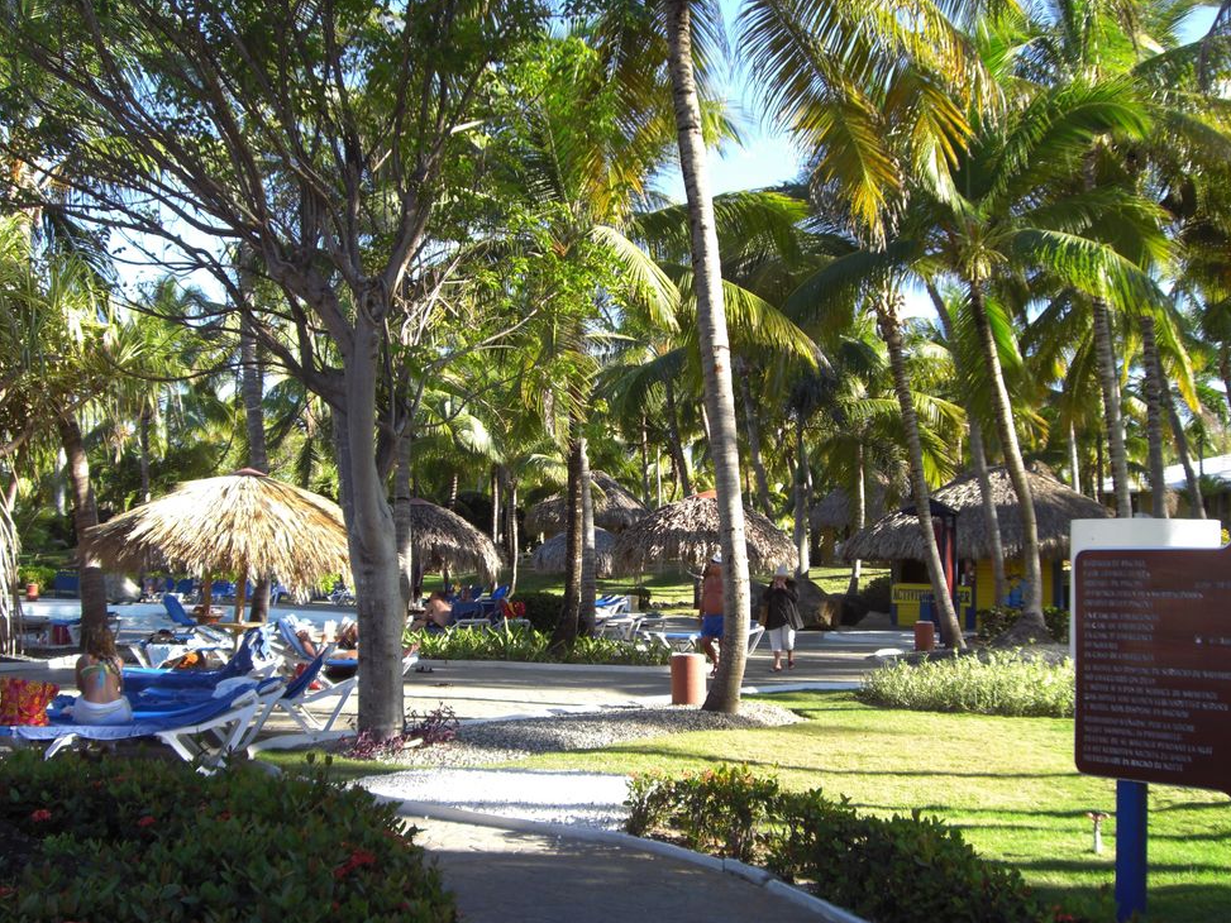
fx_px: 1423
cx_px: 646
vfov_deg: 36.0
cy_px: 478
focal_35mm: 40
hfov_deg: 46.8
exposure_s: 1/250
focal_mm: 6.2
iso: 64
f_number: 2.7
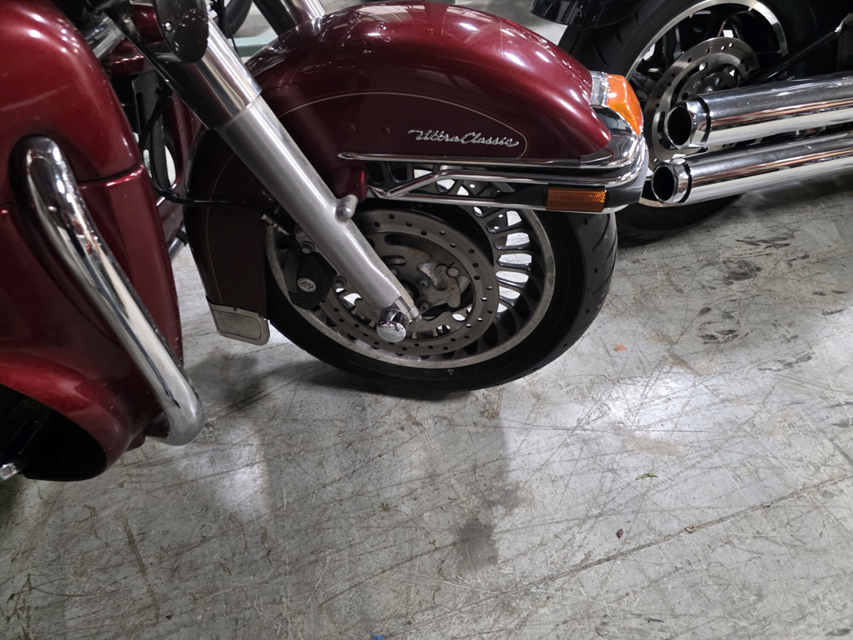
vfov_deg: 58.9
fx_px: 567
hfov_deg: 73.9
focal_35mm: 23
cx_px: 426
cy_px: 320
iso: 1250
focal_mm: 6.3
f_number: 1.7
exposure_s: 1/60
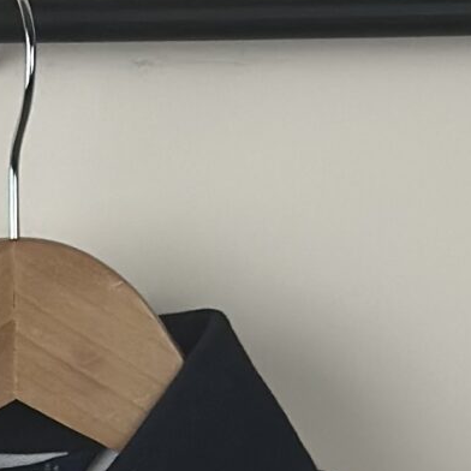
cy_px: 890
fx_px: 4264
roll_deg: -0.1
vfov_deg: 6.2
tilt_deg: -9.2
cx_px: 61
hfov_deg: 6.3
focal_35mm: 277
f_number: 1.78
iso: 80
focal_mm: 6.86
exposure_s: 1/506
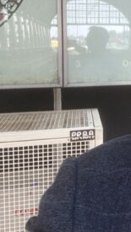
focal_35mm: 70
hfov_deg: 13.8
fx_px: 432
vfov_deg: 29.7
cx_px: 284
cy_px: 59
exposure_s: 1/92
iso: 100
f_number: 2.2
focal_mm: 2.71
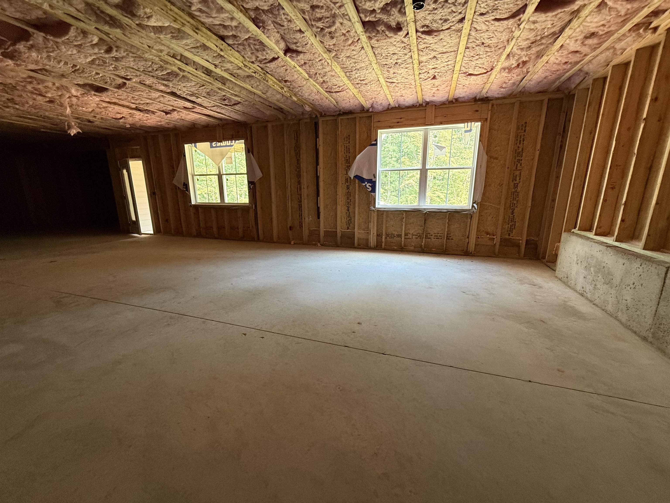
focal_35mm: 14
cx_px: 335
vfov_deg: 85.7
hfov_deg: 102.1
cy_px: 252
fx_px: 271
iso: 320
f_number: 2.2
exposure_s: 1/65
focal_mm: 2.22
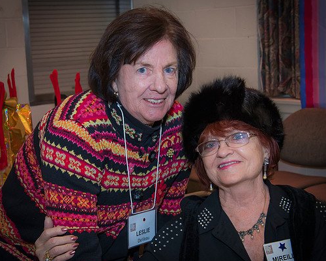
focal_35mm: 76
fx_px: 733
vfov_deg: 20.1
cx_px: 158
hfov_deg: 25.1
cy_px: 174
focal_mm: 34
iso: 800
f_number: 6.3
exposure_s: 1/60
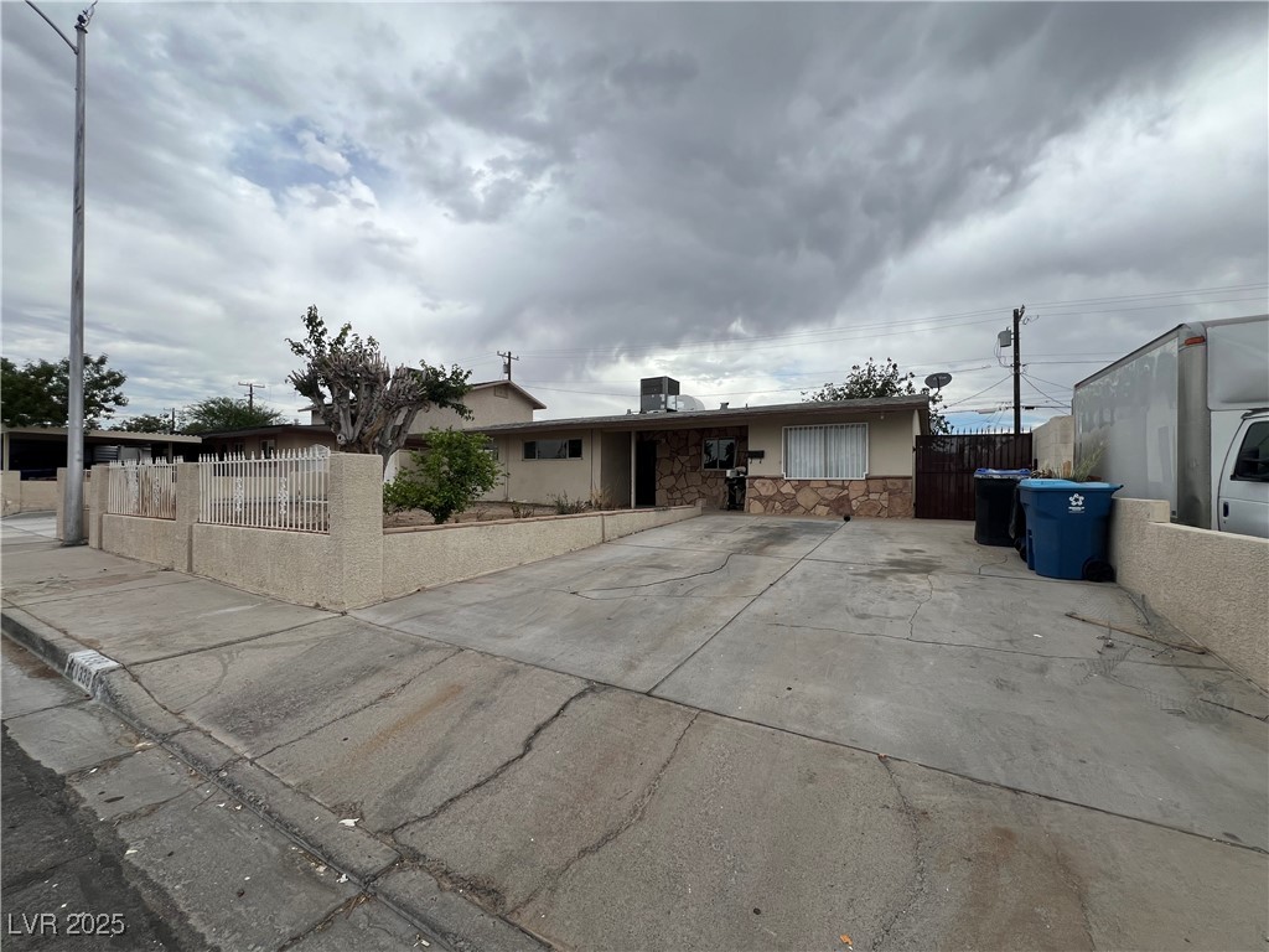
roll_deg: -0.5
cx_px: 634
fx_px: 477
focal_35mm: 13
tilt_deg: +1.0
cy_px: 476
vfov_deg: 89.9
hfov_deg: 106.2
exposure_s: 1/1815
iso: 32
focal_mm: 1.57
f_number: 1.8
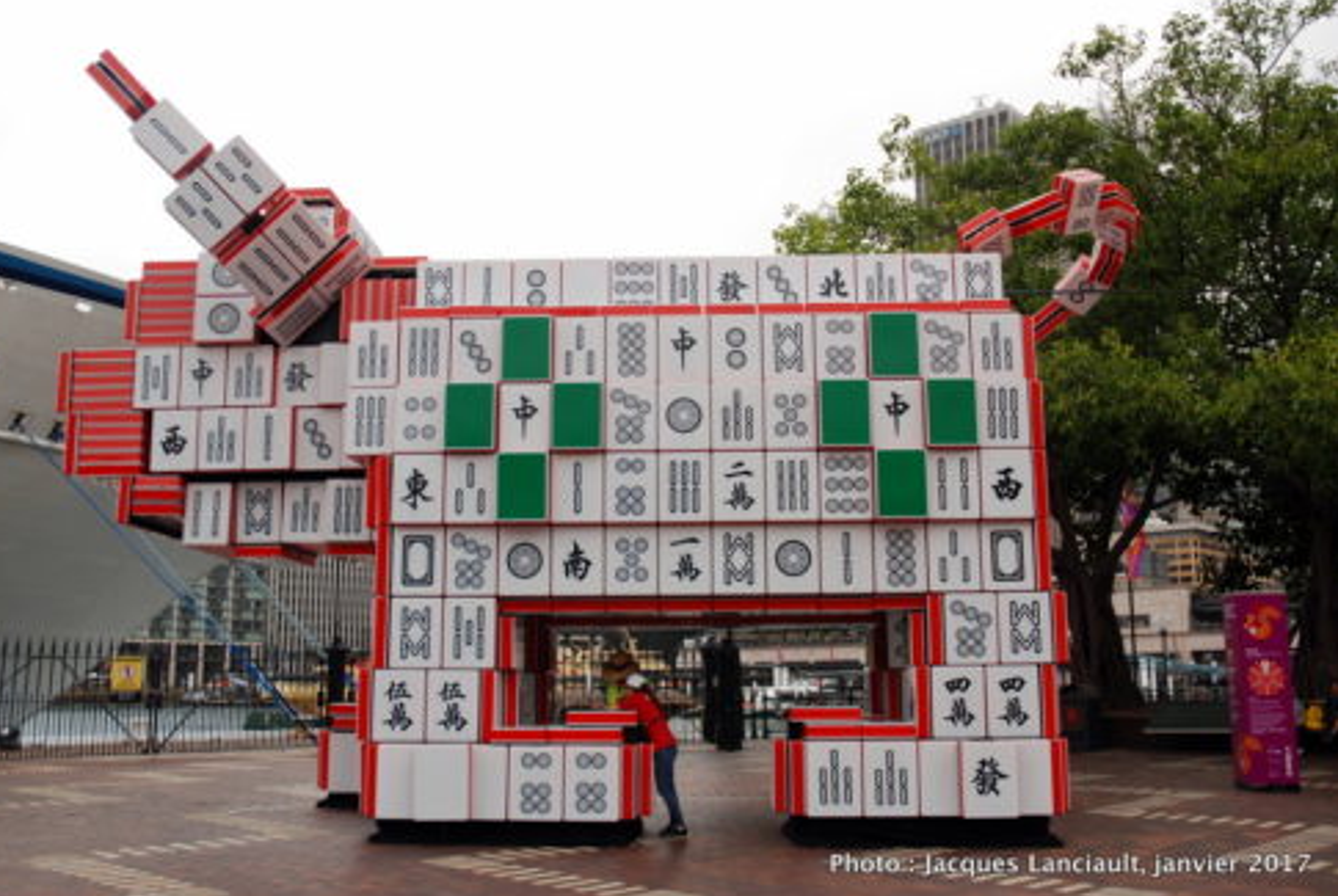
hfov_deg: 55.7
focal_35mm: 34
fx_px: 1266
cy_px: 442
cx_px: 654
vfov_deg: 39.0
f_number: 5.6
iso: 100
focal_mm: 22
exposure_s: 1/125
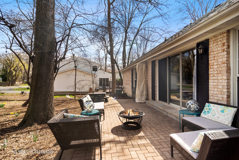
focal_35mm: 18
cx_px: 120
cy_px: 80
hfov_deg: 90.0
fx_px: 119
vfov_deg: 67.4
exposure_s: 1/1250
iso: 200
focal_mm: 12
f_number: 8
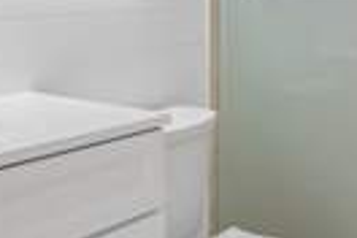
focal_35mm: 58
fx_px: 575
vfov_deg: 22.8
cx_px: 219
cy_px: 22
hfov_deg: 34.3
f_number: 8
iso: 250
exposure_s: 1/30
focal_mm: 16
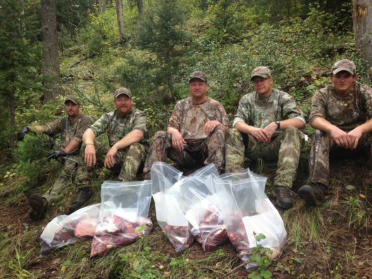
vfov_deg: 42.9
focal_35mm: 33
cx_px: 186
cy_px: 140
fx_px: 355
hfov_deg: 55.4
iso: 50
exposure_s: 1/143
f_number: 2.4
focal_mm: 4.12
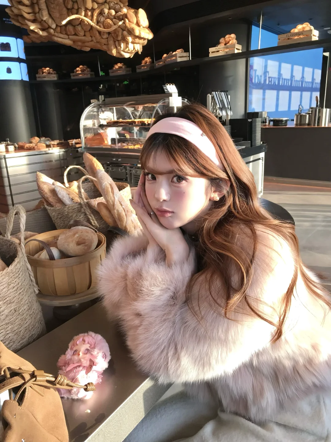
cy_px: 221
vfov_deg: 63.4
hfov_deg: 49.7
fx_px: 357
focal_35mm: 28
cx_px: 166
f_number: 1.8
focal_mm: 3.99
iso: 25
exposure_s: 1/120
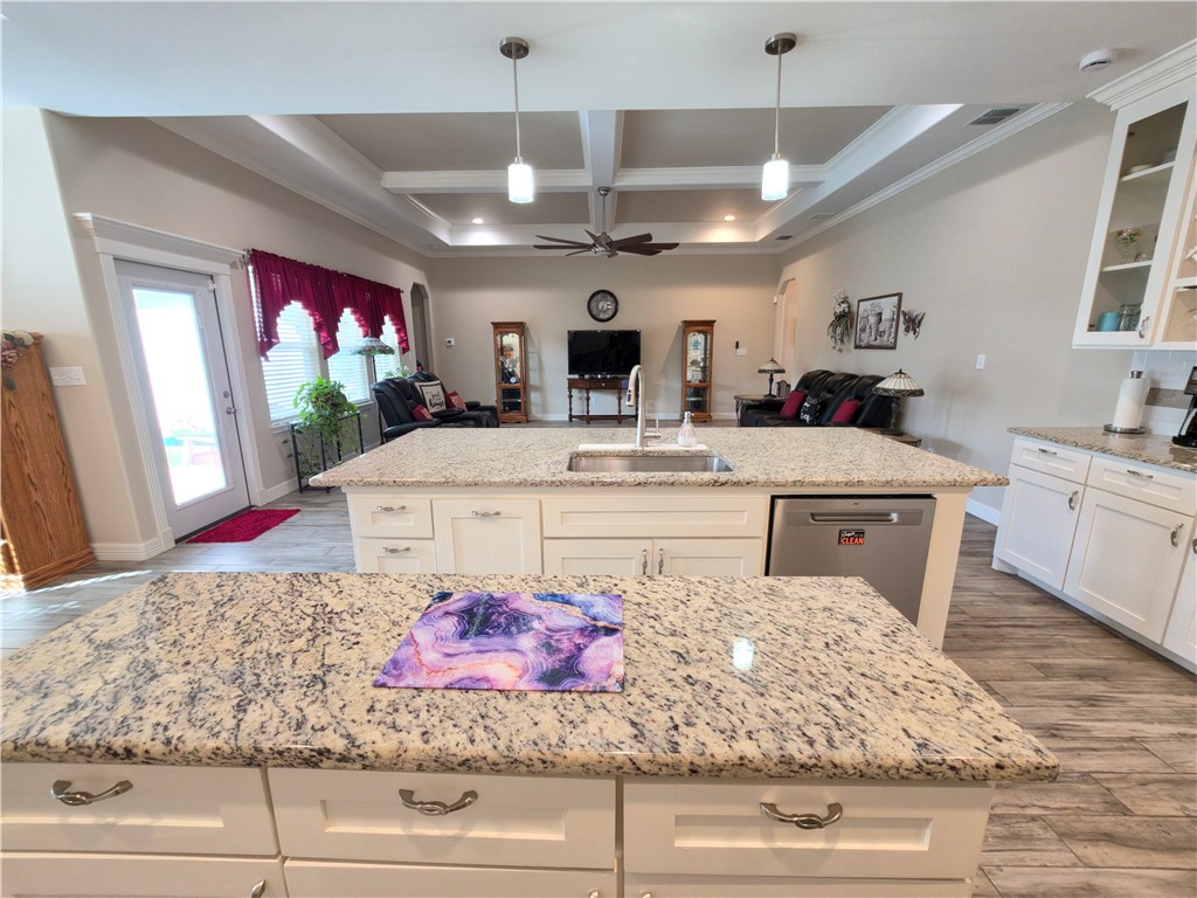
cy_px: 449
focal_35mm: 13
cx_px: 598
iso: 160
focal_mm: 2.2
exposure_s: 1/120
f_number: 1.9
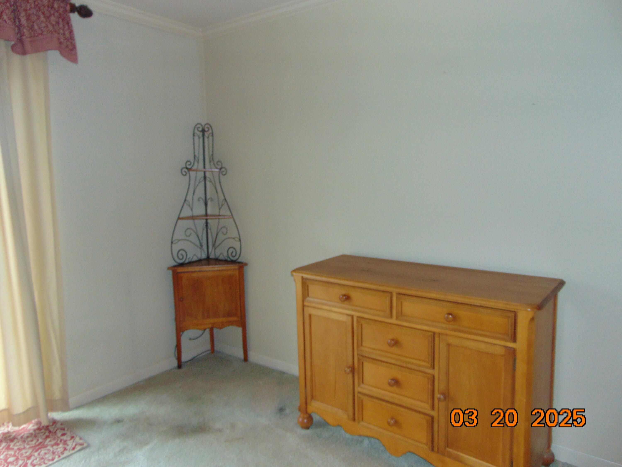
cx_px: 311
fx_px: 449
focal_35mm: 25
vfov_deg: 54.9
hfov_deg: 69.4
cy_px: 234
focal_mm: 4.5
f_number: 3
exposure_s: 1/30
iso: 200
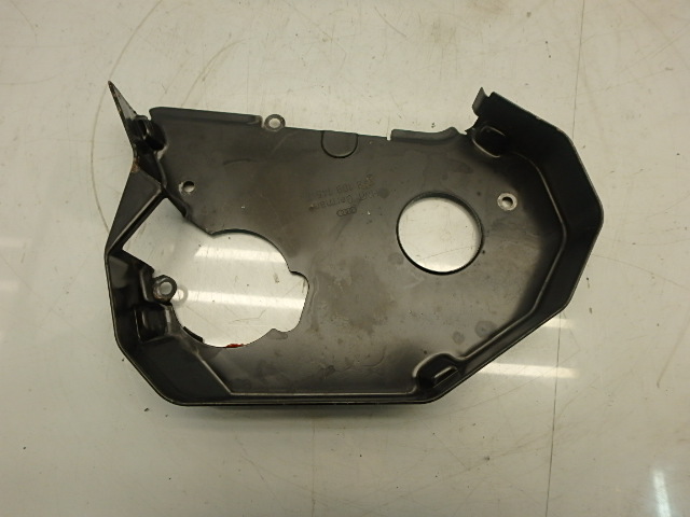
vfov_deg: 63.4
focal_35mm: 21
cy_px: 258
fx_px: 419
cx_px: 345
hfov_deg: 79.0
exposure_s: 1/60
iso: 160
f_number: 3.5
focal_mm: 3.7
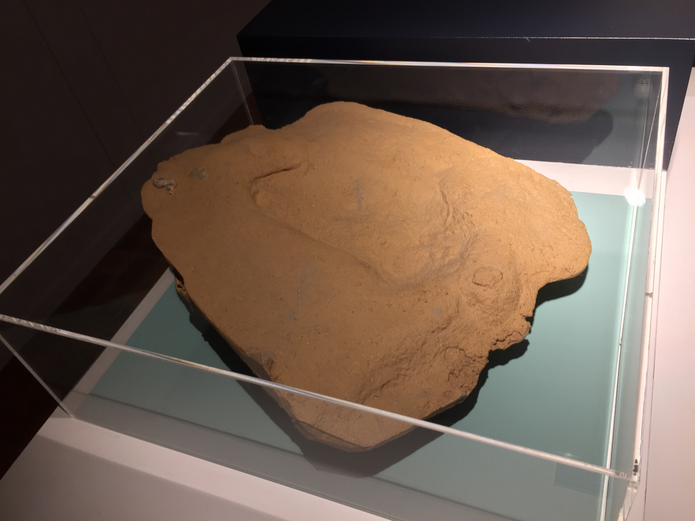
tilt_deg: -43.5
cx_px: 348
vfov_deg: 48.2
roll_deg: +13.6
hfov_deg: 61.7
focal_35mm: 29
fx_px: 582
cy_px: 260
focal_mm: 4.15
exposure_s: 1/50
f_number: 2.2
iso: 40
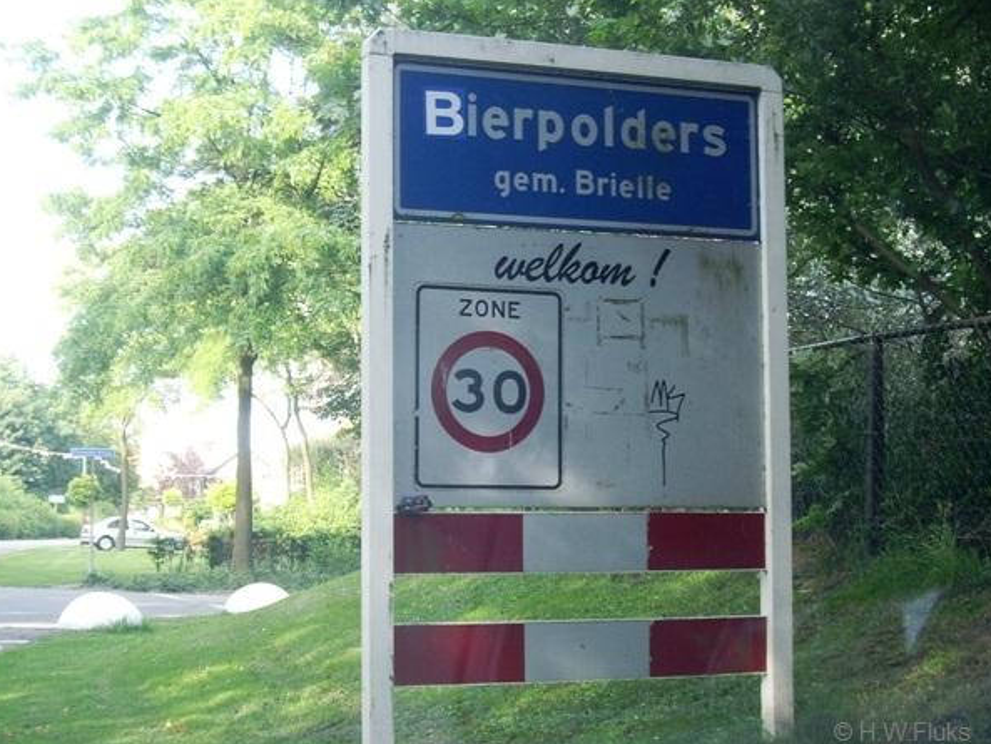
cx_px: 490
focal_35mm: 41
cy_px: 358
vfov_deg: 35.1
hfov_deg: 45.8
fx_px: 1174
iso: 100
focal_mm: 7.9
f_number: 2.8
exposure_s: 1/50
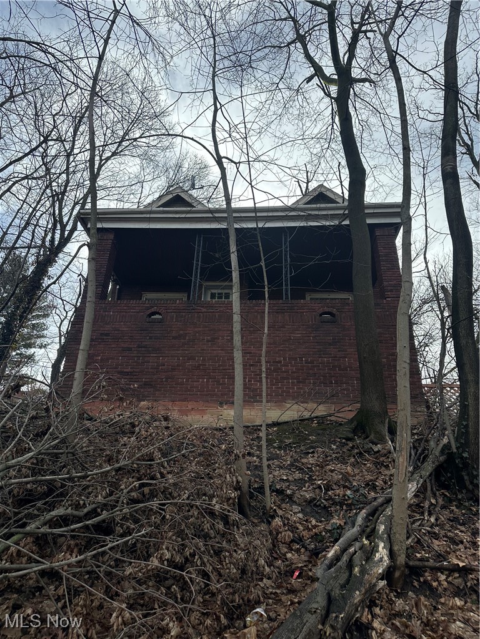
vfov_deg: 71.6
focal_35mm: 24
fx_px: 444
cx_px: 240
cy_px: 320
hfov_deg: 56.8
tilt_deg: +26.6
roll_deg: -2.2
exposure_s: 1/3058
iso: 80
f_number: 1.78
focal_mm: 6.86
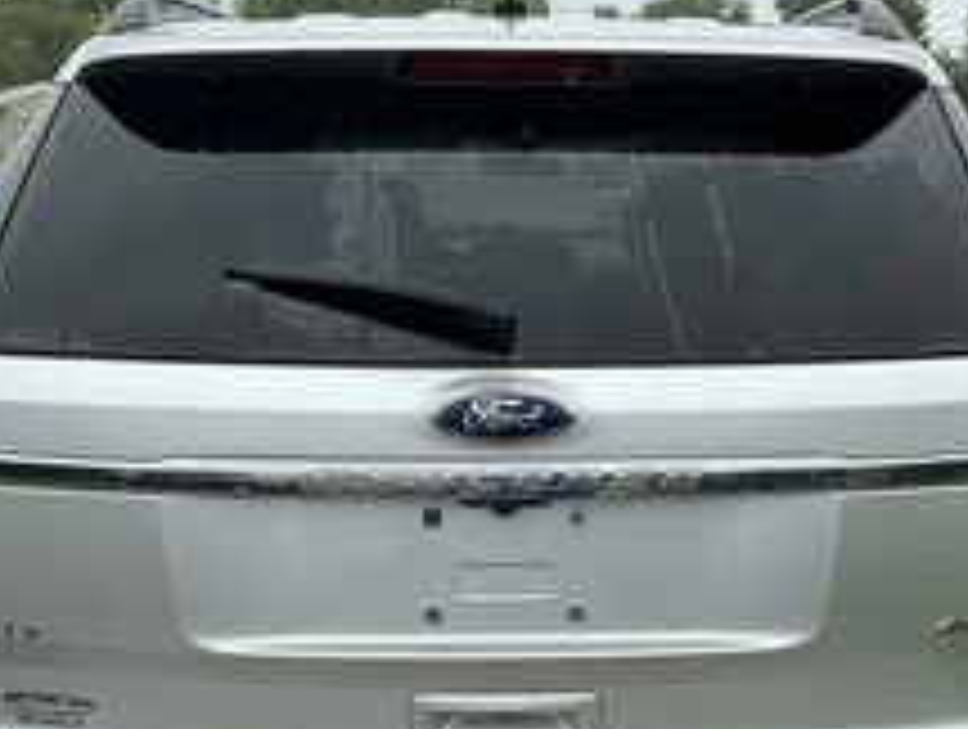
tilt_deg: -12.4
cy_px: 500
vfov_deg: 27.9
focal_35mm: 52
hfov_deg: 36.6
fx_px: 1457
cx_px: 594
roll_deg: -0.4
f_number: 1.8
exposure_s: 1/635
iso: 25
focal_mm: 3
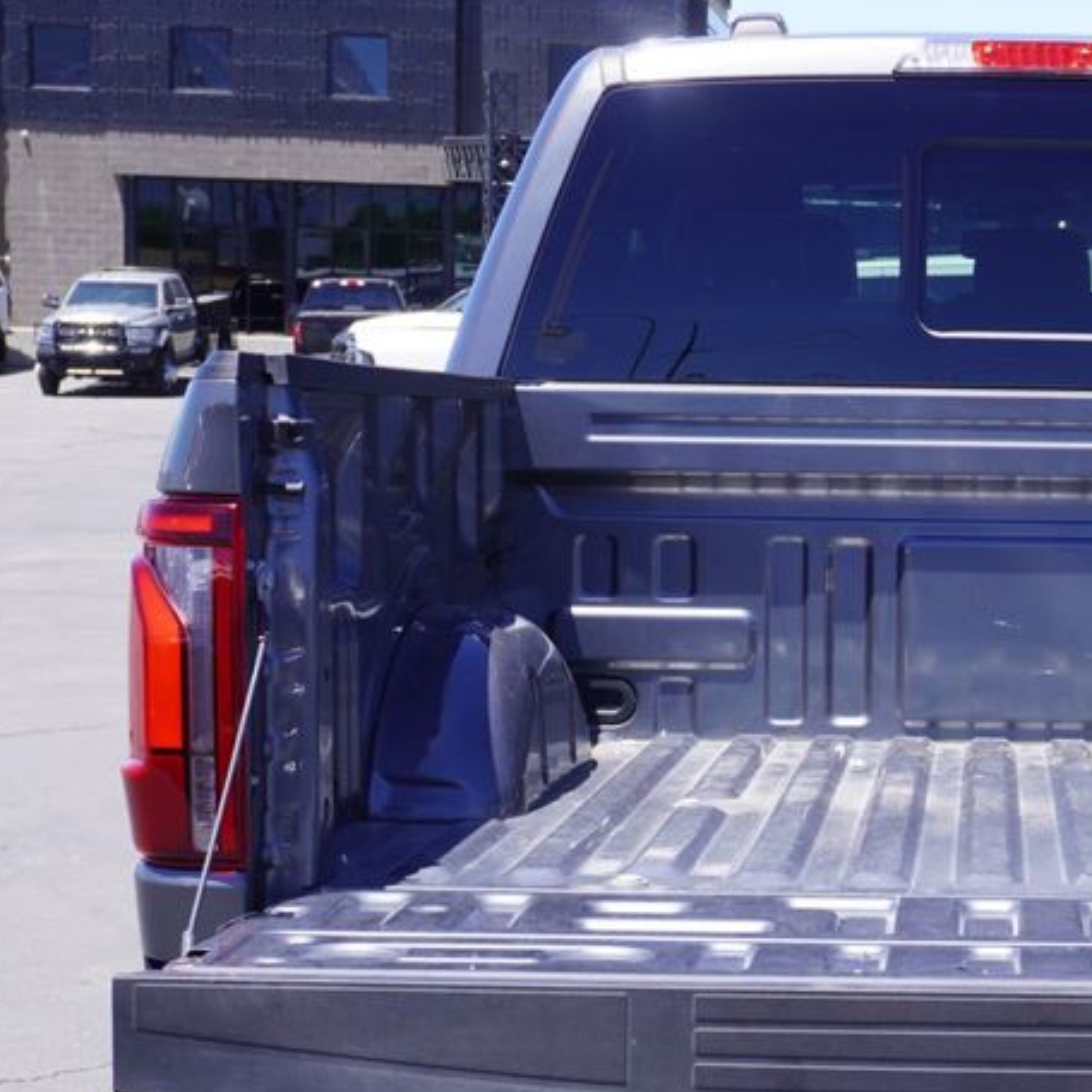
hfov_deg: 19.1
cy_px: 773
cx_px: 1039
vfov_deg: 19.4
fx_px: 3175
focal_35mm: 89
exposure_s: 1/100
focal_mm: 31
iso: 100
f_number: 8
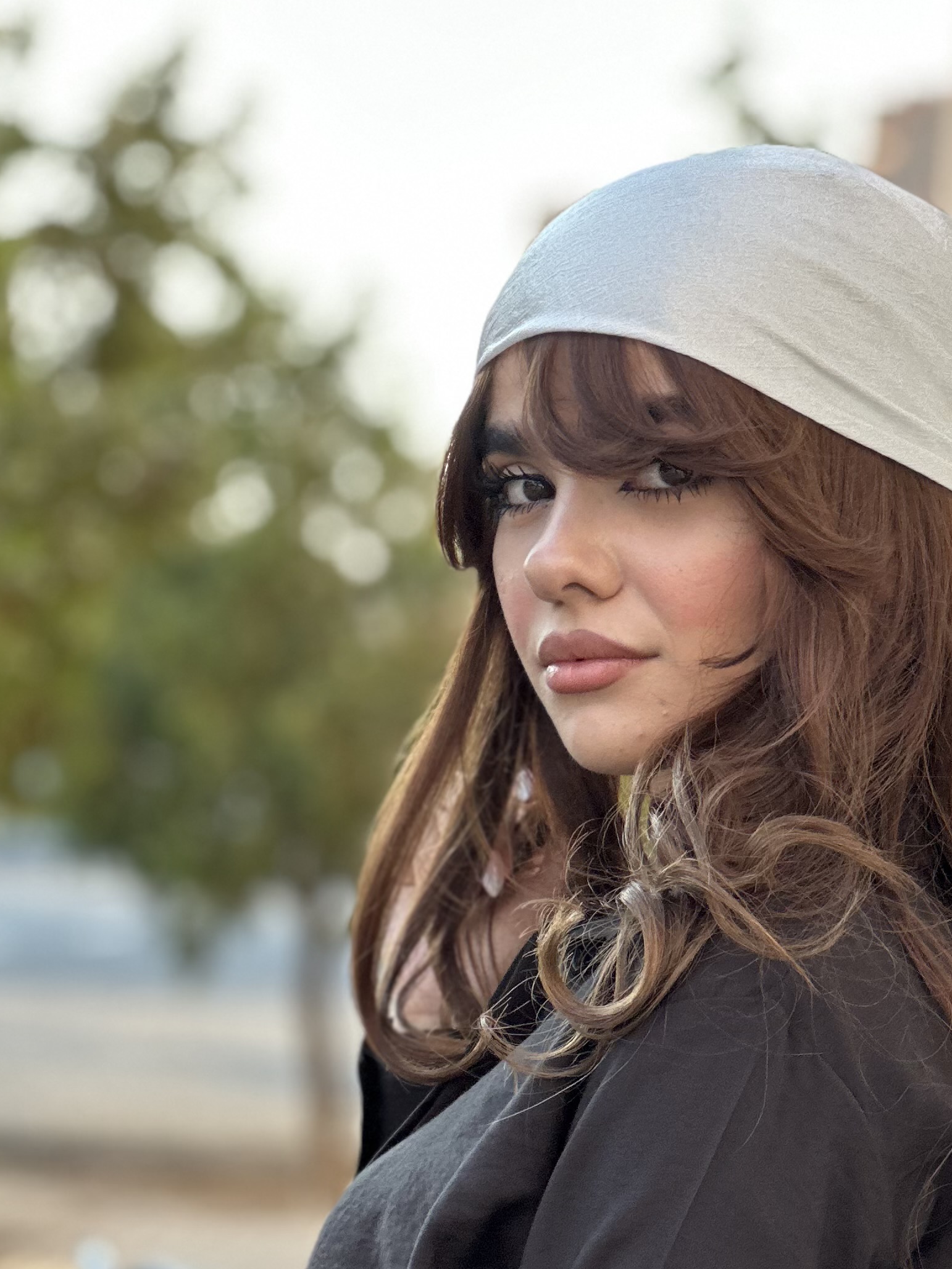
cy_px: 1042
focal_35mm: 151
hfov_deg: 9.8
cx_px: 602
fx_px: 5537
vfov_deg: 13.0
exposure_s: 1/121
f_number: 2.8
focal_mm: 9
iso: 80
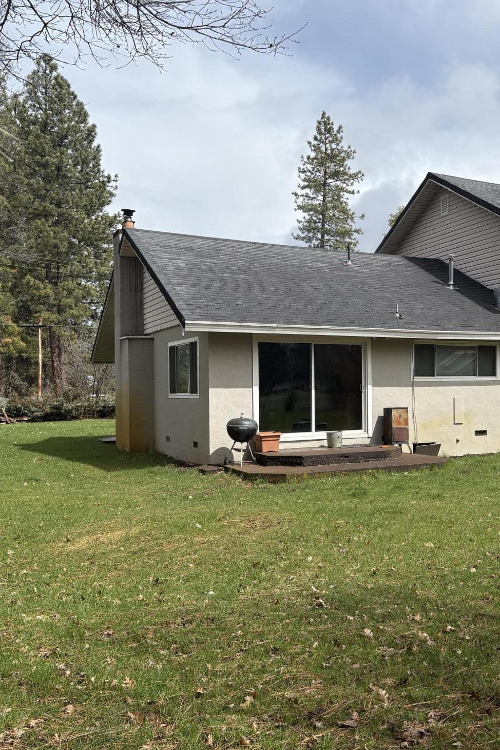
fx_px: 771
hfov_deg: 34.2
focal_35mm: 37
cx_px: 438
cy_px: 372
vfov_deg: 51.9
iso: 50
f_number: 1.6
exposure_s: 1/4950
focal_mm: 5.96
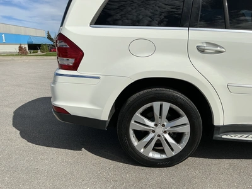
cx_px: 126
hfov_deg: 63.4
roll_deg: +1.1
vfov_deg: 49.7
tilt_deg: -11.5
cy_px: 94
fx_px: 204
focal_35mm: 28
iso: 25
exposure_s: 1/5263
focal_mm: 3
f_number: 1.8
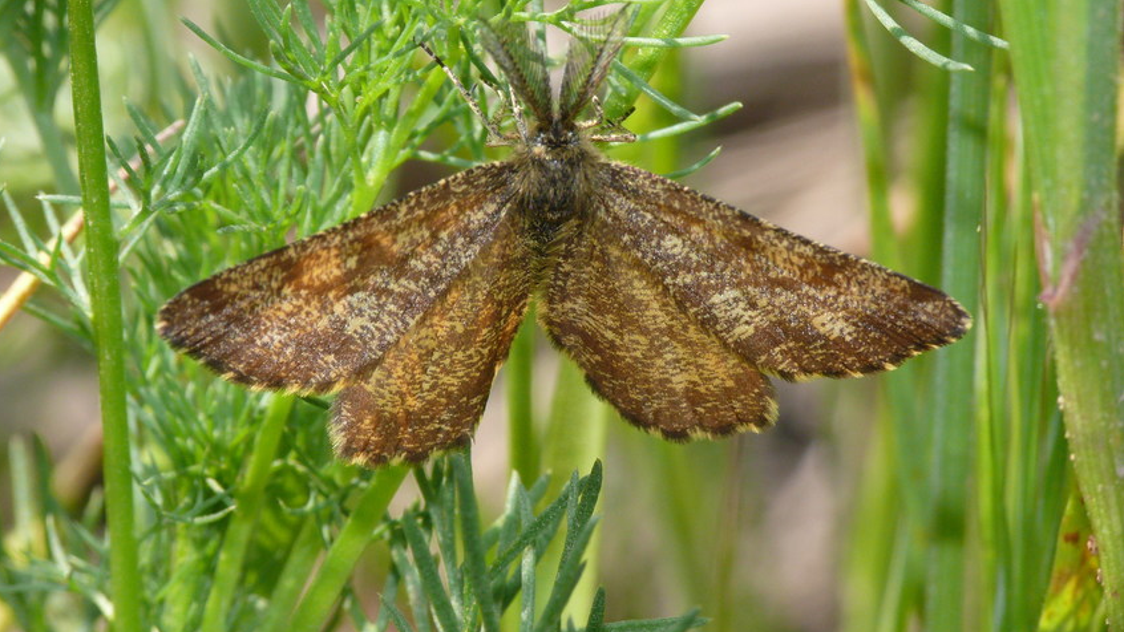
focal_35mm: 179
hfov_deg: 12.0
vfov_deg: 6.8
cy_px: 222
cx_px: 560
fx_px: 5335
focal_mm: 34.4
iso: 200
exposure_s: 1/250
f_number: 9
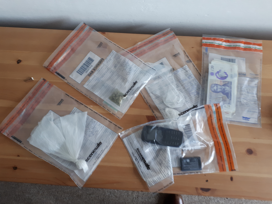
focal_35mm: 27
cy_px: 102
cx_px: 136
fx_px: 212
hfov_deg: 65.3
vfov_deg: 51.4
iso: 160
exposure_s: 1/33
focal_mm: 3.6
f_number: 1.9
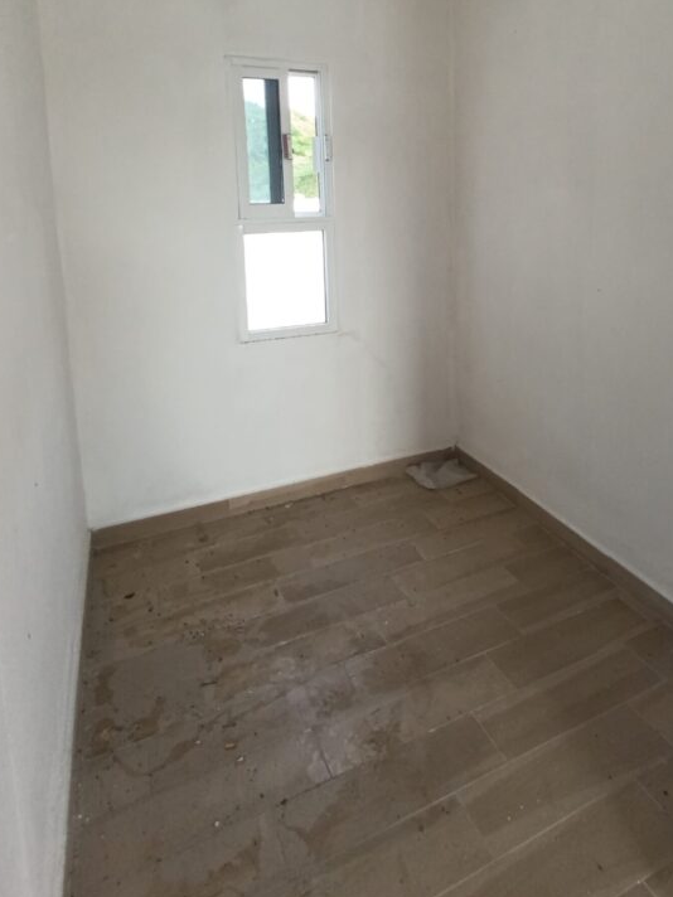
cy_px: 277
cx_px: 386
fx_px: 596
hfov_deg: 58.6
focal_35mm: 23
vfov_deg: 71.1
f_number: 2.2
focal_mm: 1.65
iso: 160
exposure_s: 1/60
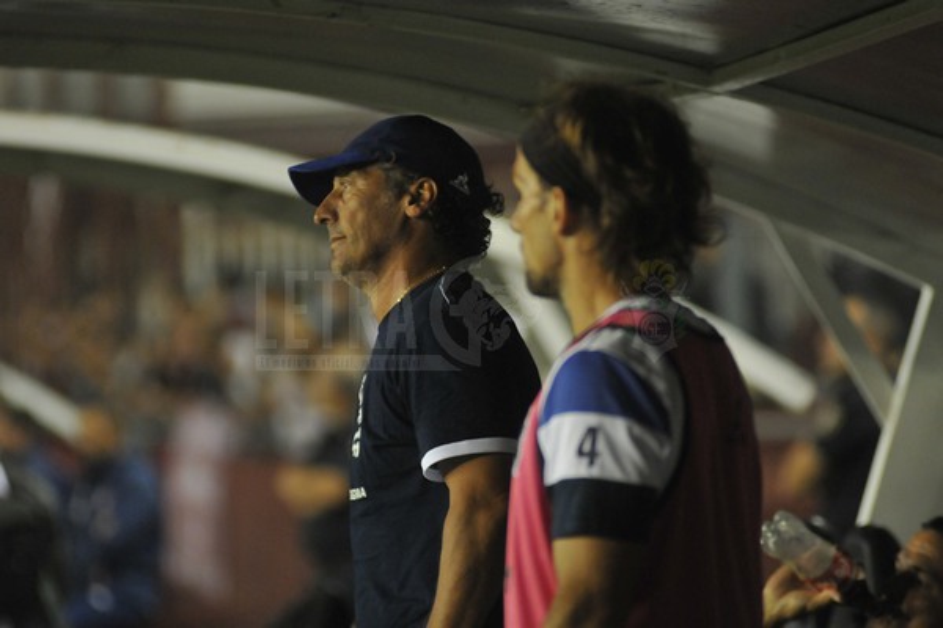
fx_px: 7858
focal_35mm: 300
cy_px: 314
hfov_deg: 6.9
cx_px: 472
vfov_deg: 4.6
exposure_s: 1/250
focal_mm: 200
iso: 1250
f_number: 2.8
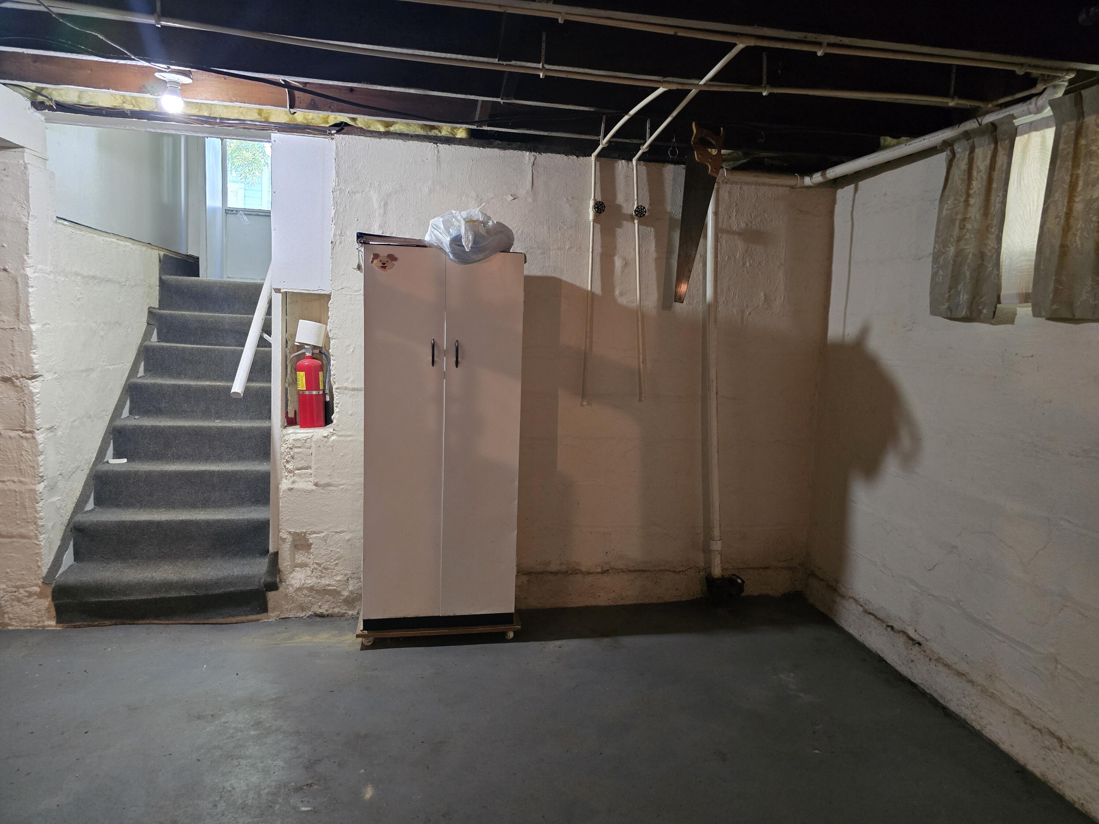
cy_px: 412
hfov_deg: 73.9
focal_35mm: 23
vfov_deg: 58.9
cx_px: 550
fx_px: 730
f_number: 1.7
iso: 1000
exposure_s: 1/60
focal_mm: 6.3
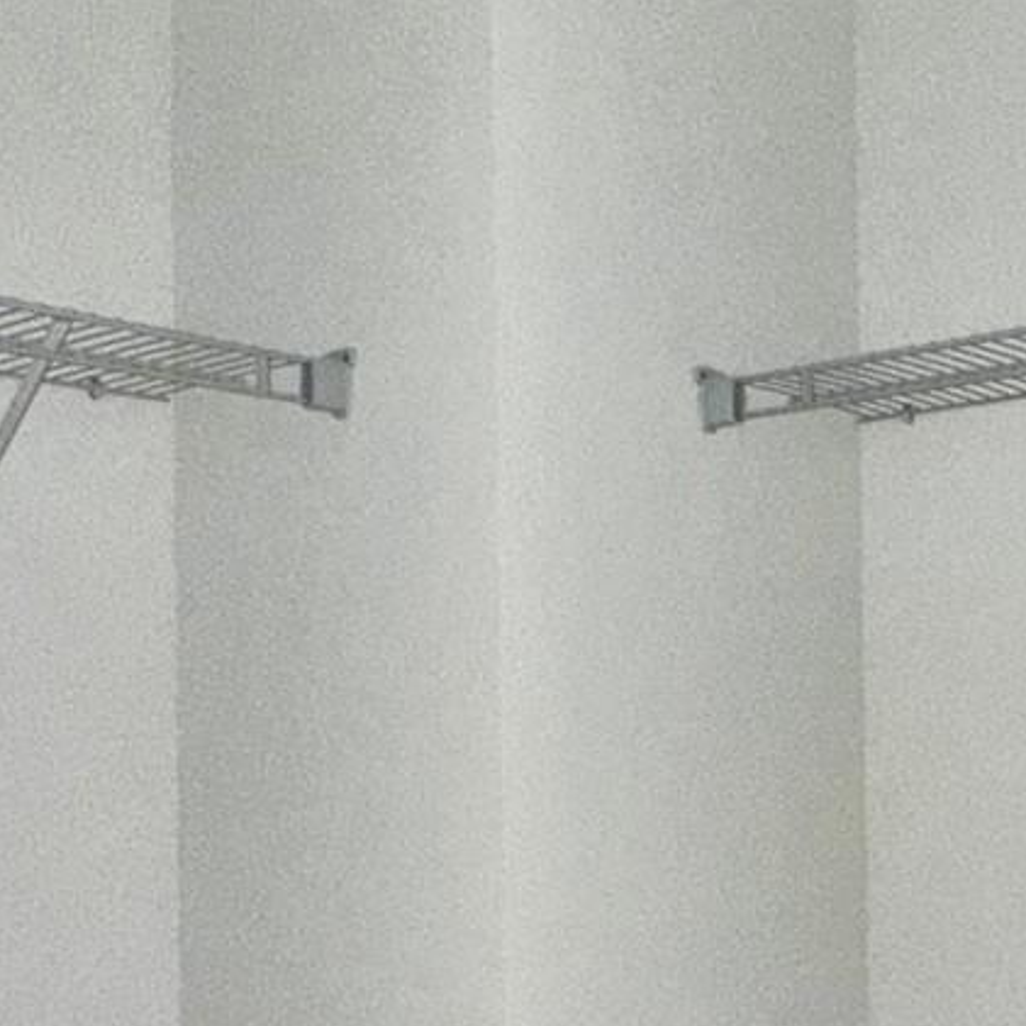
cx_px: 911
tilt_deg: +0.6
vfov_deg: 35.7
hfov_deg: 34.2
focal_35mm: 47
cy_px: 674
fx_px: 1576
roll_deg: +3.1
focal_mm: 2.22
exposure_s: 1/60
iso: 125
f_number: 2.2
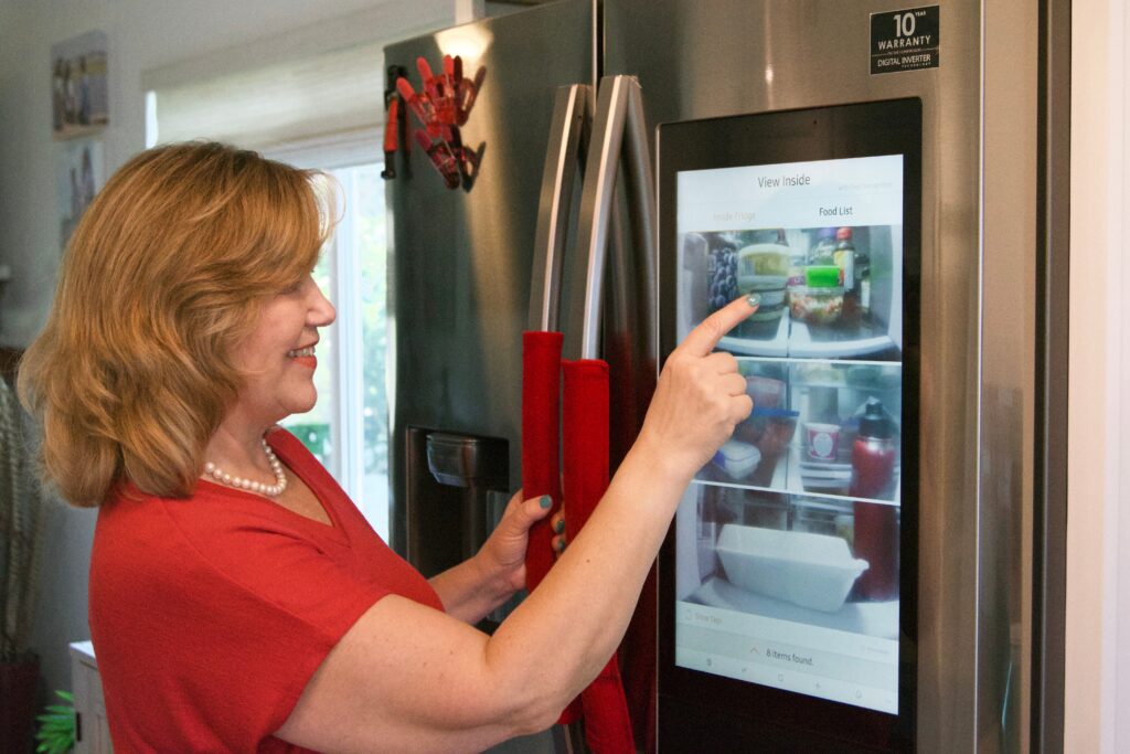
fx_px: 1648
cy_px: 377
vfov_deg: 25.8
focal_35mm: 52
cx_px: 565
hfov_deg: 37.8
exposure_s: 1/500
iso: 5000
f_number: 5
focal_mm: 35
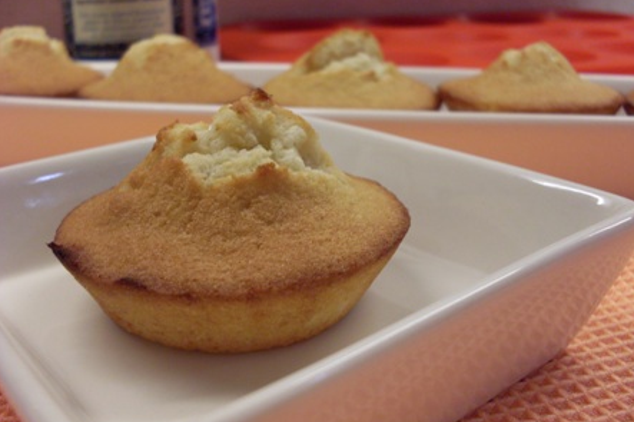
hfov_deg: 48.5
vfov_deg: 33.4
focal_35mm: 40
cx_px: 315
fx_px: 704
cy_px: 197
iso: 160
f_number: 2.8
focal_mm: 6.3
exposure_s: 1/45
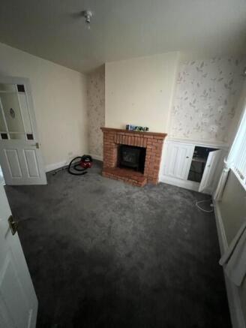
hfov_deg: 89.9
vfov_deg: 106.2
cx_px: 123
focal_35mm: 13
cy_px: 164
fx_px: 123
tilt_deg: -20.0
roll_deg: -3.4
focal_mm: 1.57
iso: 1000
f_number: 1.8
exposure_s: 1/25
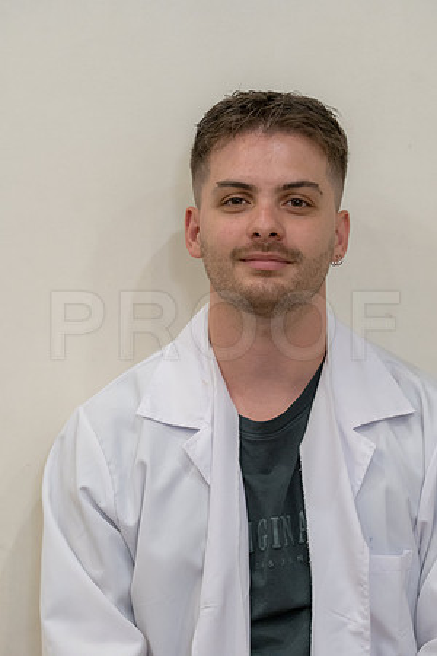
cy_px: 328
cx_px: 218
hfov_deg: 7.6
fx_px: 3277
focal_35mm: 180
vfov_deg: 11.4
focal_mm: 180
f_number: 4
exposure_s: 1/80
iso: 5000
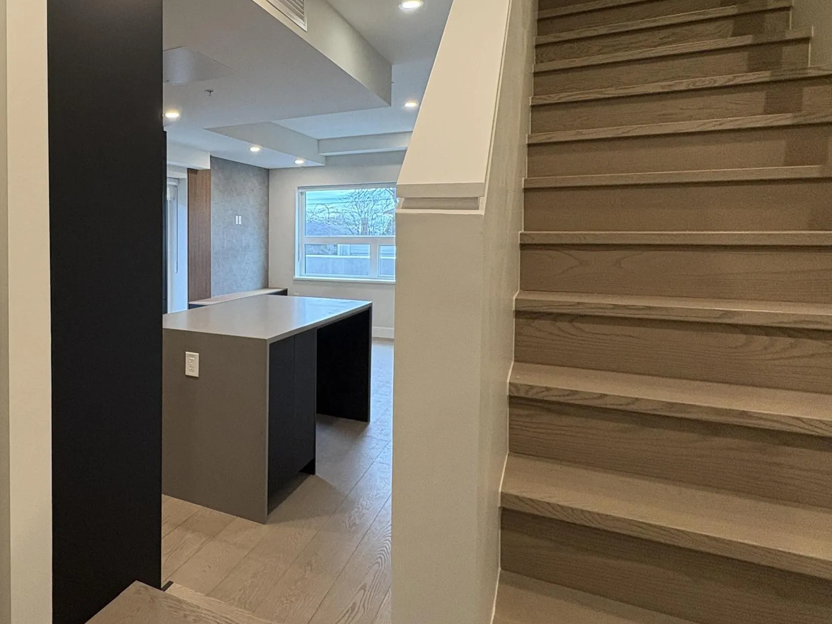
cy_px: 249
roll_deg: +0.9
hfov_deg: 63.3
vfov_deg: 54.5
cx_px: 163
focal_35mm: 25
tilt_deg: -0.8
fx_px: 601
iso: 320
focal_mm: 2.22
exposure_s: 1/120
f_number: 2.2
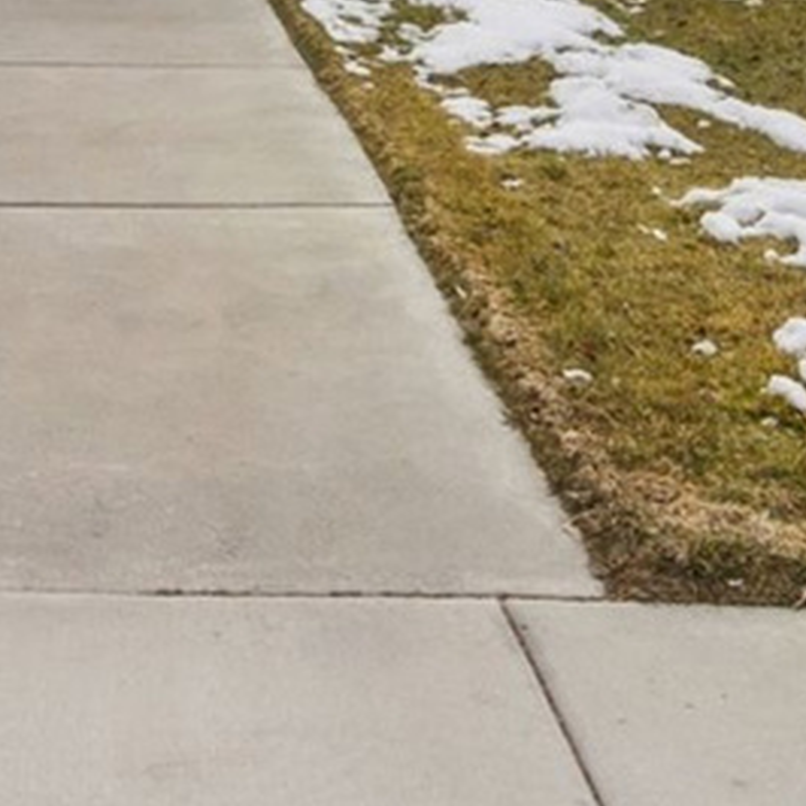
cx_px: 45
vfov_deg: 25.5
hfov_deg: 27.7
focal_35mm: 59
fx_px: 1554
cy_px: -209
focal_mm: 12
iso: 100
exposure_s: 1/200
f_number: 11
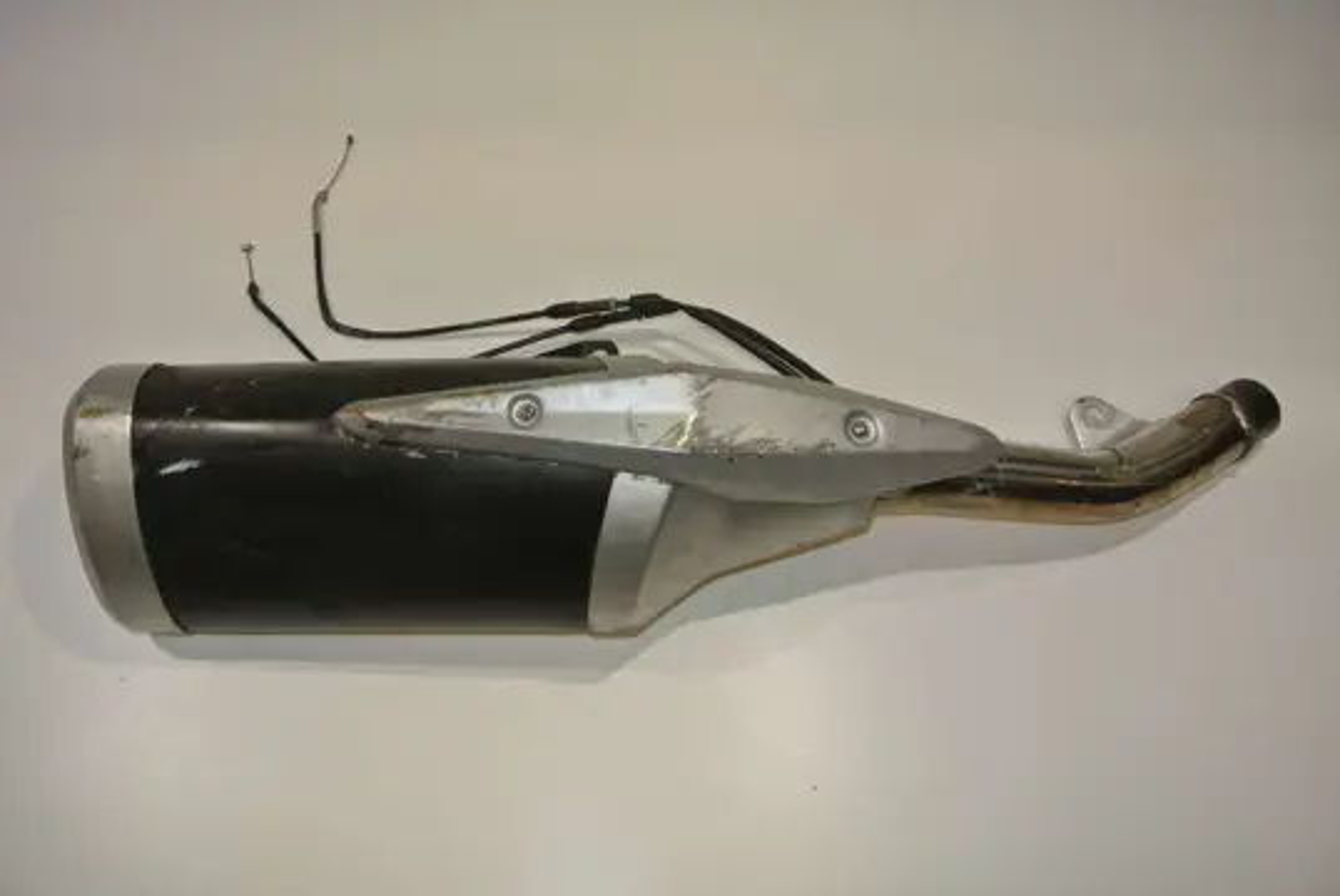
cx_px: 670
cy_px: 448
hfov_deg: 65.4
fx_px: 1043
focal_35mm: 28
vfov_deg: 46.5
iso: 200
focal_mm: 10.7
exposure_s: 1/60
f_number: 4
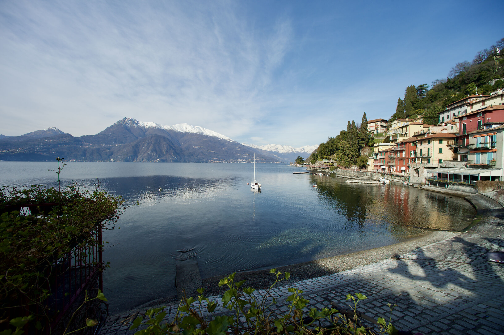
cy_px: 168
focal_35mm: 14
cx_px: 252
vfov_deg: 81.1
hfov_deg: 104.3
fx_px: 196
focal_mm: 14
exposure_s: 1/320
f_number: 11
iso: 200
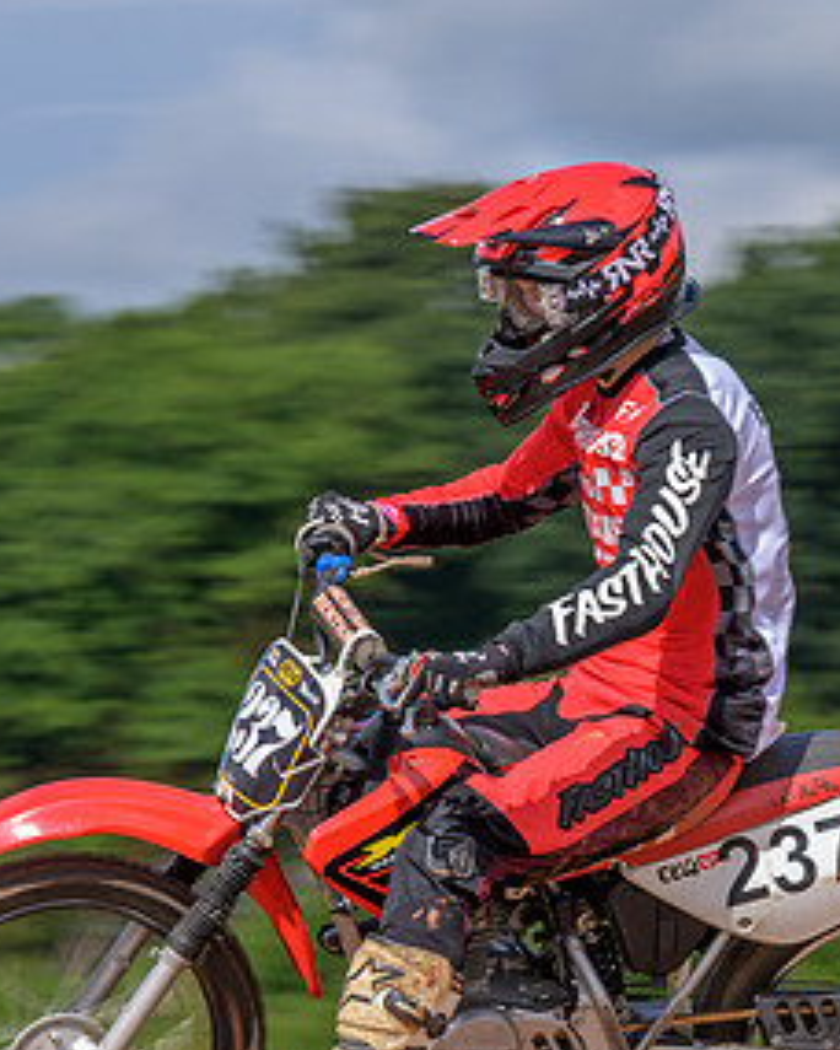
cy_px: 637
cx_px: 243
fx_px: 10970
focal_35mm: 353
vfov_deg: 5.5
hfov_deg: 4.4
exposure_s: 1/200
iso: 80
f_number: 8
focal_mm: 120
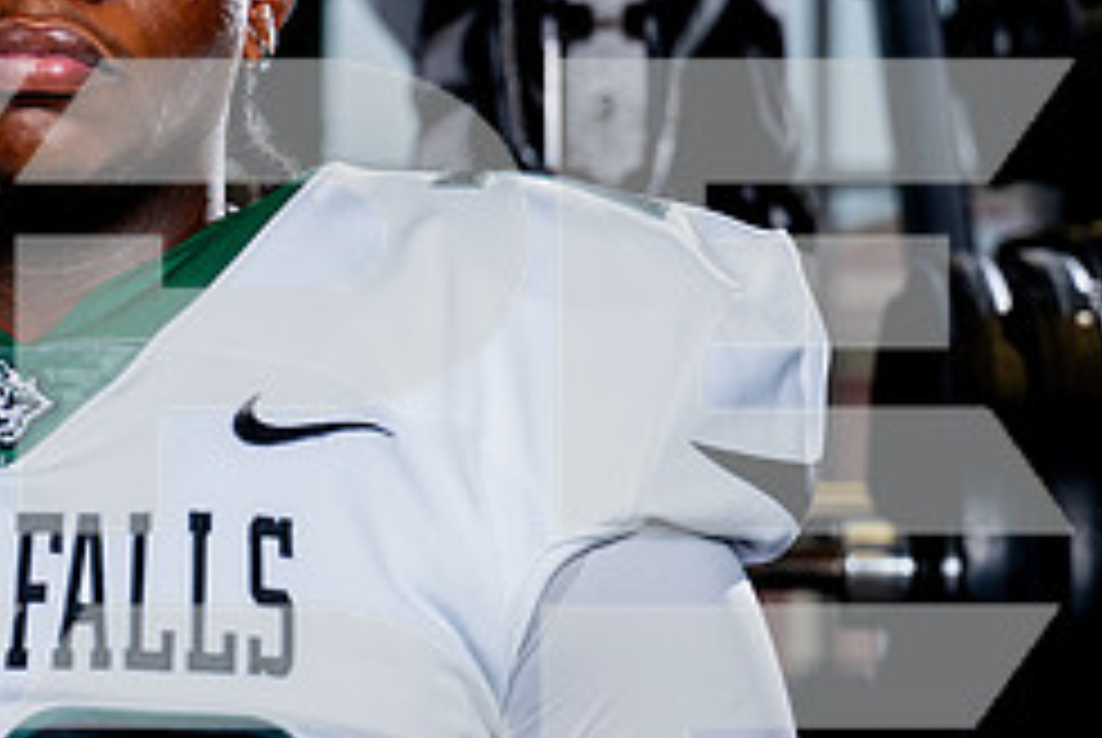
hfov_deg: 12.2
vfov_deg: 8.3
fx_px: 5087
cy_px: 299
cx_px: -72
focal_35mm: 166
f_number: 4
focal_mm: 70
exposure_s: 1/250
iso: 100
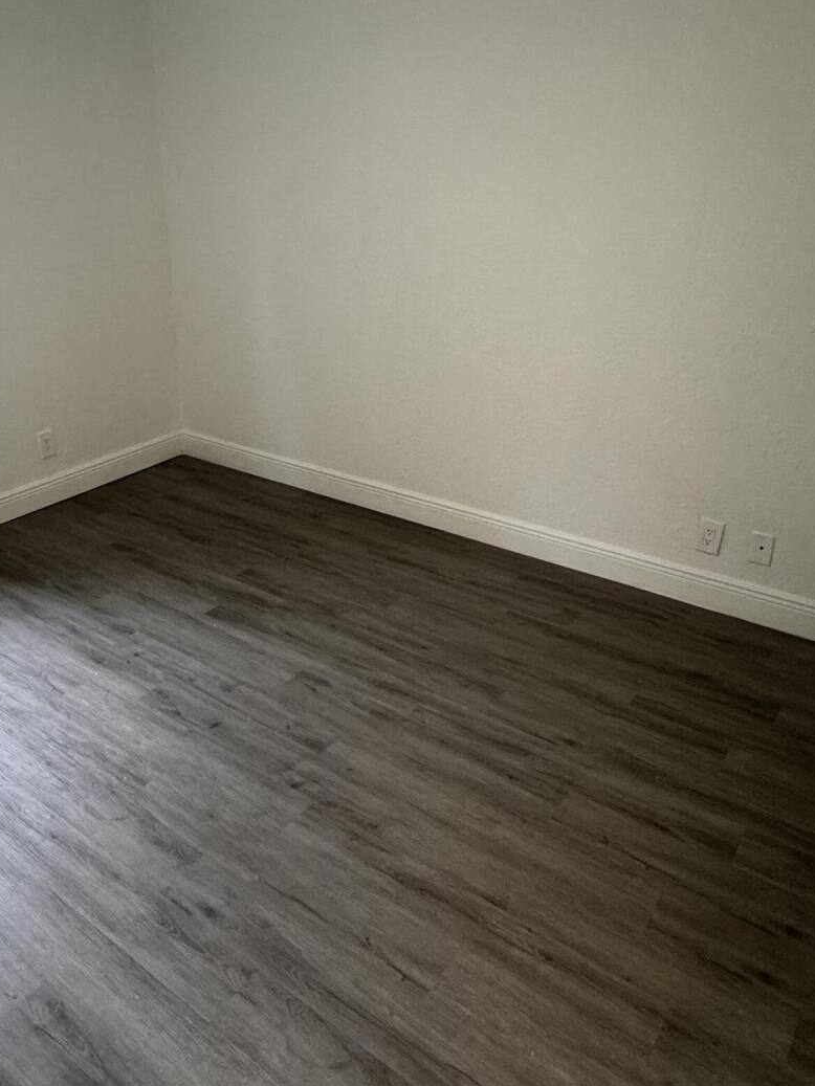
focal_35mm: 27
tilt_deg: -23.8
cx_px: 300
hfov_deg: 50.8
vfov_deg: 65.3
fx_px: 847
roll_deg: +1.4
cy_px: 509
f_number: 2.2
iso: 250
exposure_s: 1/60
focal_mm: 2.22
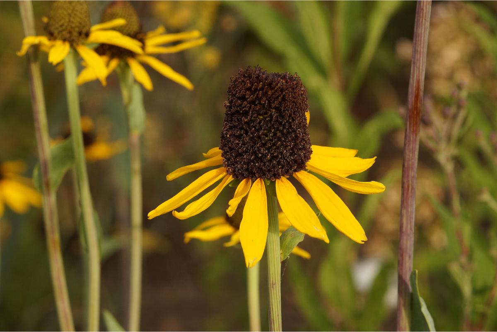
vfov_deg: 9.1
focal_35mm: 150
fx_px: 2071
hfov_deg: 13.7
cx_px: 248
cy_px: 166
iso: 500
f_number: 10
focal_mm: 100
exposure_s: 1/160
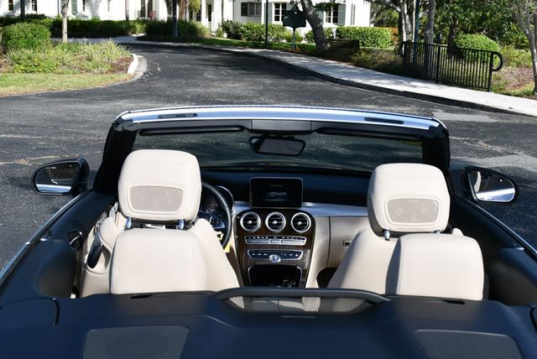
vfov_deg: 26.0
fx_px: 776
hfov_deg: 38.2
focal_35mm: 52
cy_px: 180
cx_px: 268
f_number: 8
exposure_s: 1/250
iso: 160
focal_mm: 26
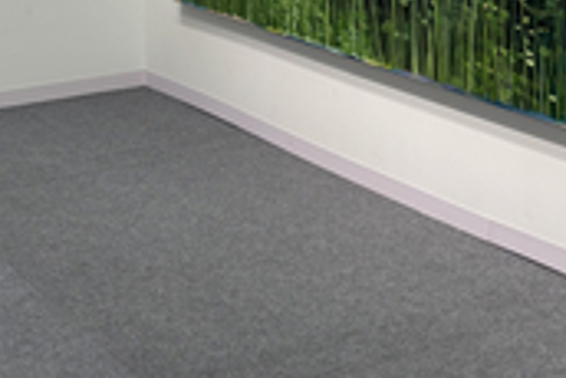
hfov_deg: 23.0
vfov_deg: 14.4
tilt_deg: -1.0
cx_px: 207
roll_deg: +0.3
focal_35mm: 88
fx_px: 1385
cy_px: -210
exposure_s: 1/178
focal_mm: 5.96
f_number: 1.6
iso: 40
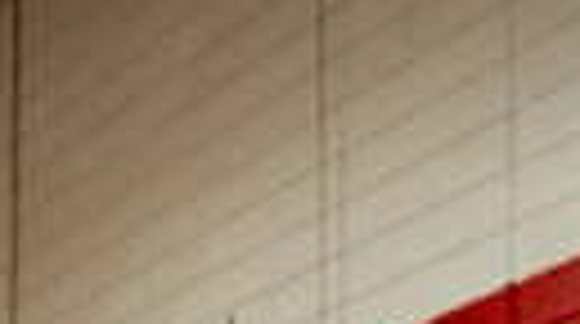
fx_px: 1351
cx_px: 299
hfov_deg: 24.2
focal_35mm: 88
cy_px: 963
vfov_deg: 10.2
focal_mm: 24
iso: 400
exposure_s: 1/320
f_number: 2.8
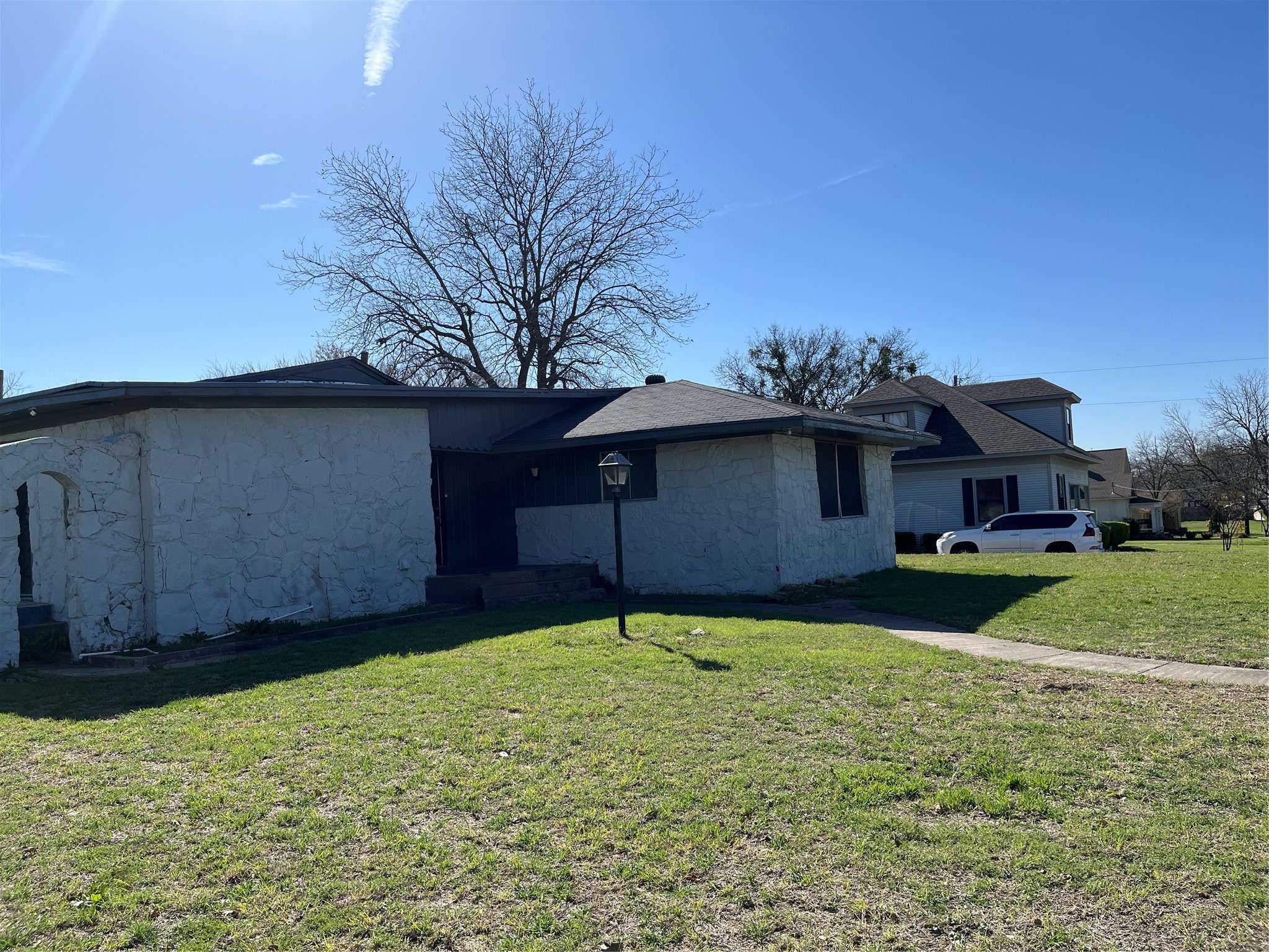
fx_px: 953
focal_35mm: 26
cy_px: 476
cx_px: 634
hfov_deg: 67.3
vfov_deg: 53.1
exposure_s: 1/4310
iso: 50
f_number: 1.6
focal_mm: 5.1
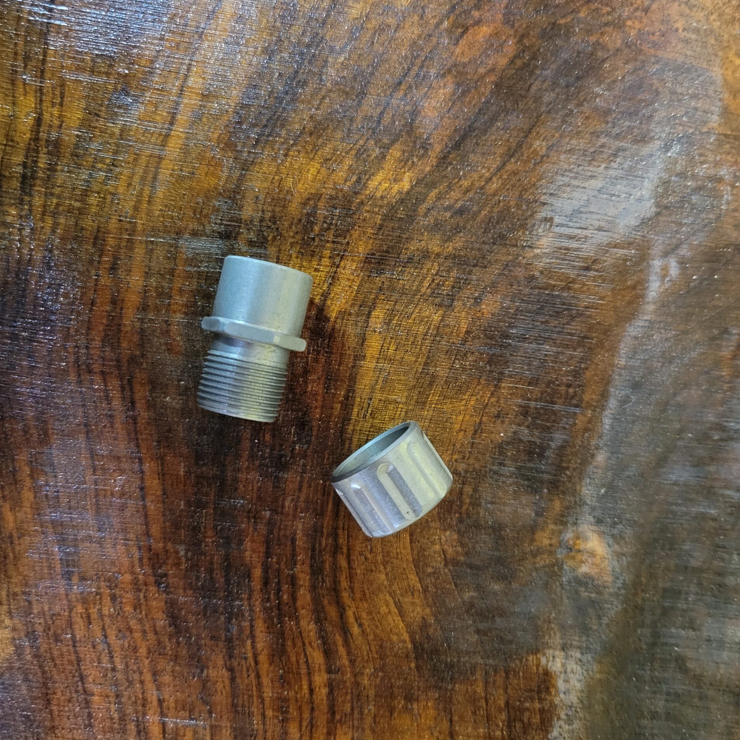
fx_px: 750
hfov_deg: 52.5
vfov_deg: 52.5
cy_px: 358
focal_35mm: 31
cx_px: 366
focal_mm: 5.4
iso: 800
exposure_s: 1/24
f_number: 1.8
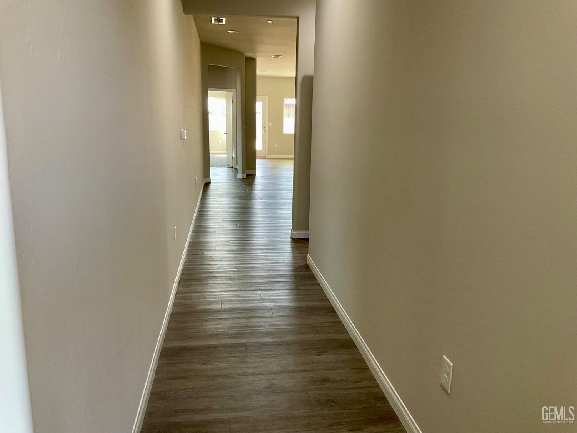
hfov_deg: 61.7
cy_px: 216
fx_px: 483
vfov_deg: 48.2
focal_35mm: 29
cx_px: 288
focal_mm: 3
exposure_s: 1/60
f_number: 1.8
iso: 80
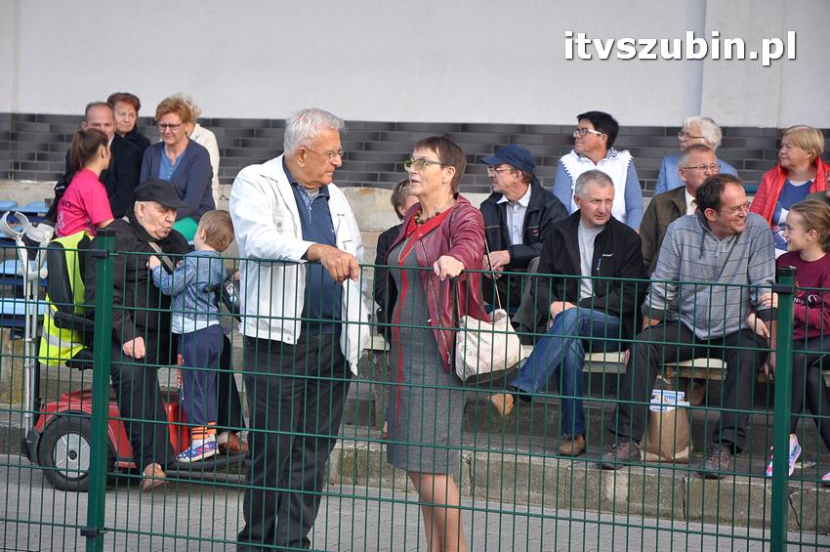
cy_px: 276
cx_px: 415
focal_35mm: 105
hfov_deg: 19.5
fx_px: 2418
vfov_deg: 13.0
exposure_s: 1/500
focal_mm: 70
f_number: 5.6
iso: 640
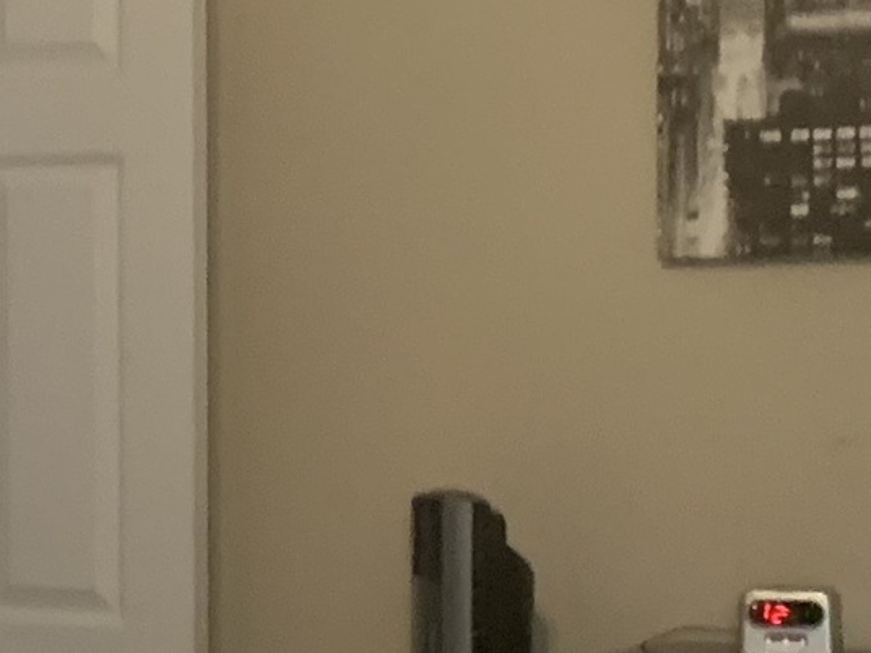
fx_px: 3749
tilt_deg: -1.4
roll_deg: -0.4
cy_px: 505
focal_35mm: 149
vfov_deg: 9.9
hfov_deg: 13.2
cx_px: 171
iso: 320
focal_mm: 4.25
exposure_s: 1/40
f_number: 1.8
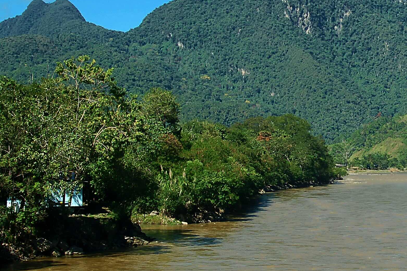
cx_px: 355
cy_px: 103
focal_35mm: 81
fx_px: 915
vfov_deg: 16.8
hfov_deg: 24.5
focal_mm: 28
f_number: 8
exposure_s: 1/250
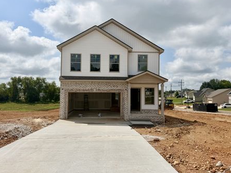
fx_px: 180
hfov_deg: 65.3
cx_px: 112
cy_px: 83
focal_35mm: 27
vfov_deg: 51.3
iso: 80
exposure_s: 1/14286
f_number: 1.78
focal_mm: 6.76
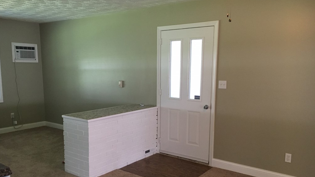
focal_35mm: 32
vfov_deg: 36.5
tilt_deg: -8.9
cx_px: 156
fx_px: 267
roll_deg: -0.4
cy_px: 110
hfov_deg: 61.0
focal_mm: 4.15
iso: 125
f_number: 2.2
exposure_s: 1/30
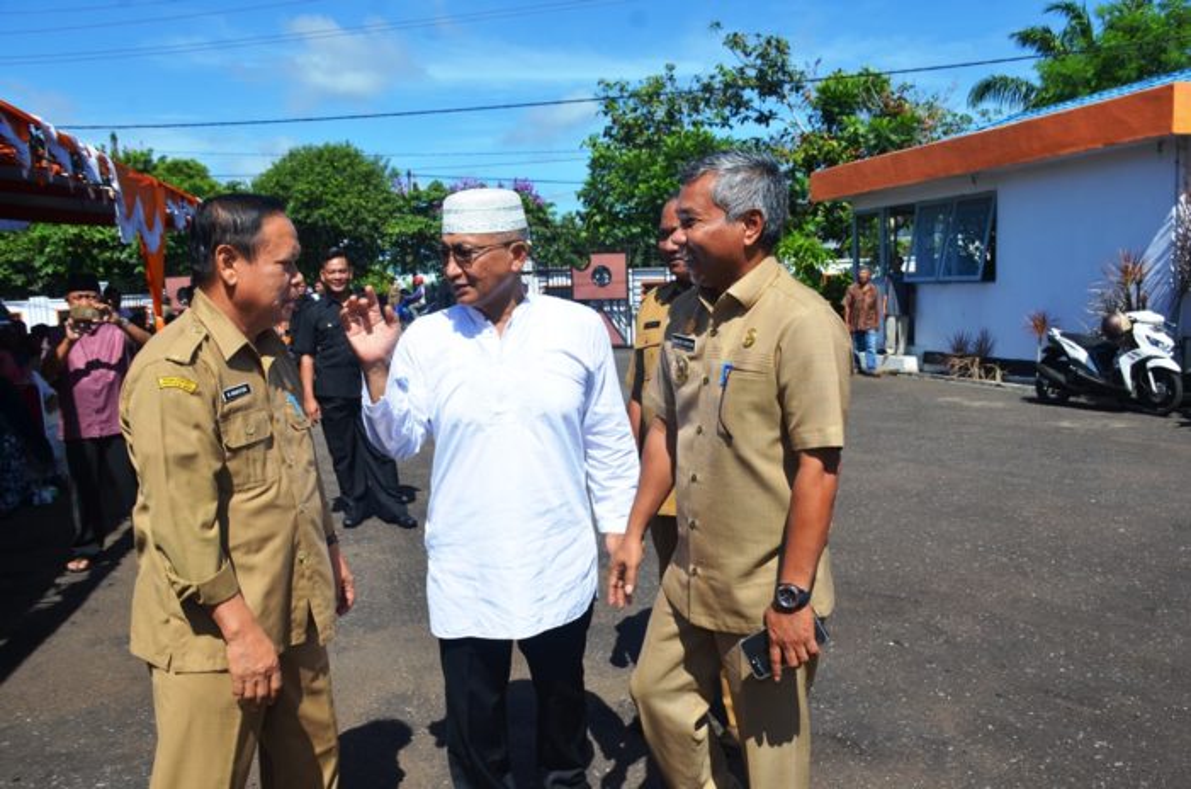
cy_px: 394
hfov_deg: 62.0
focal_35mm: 30
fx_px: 990
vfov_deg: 43.4
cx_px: 596
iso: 100
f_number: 9
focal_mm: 20
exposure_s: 1/320
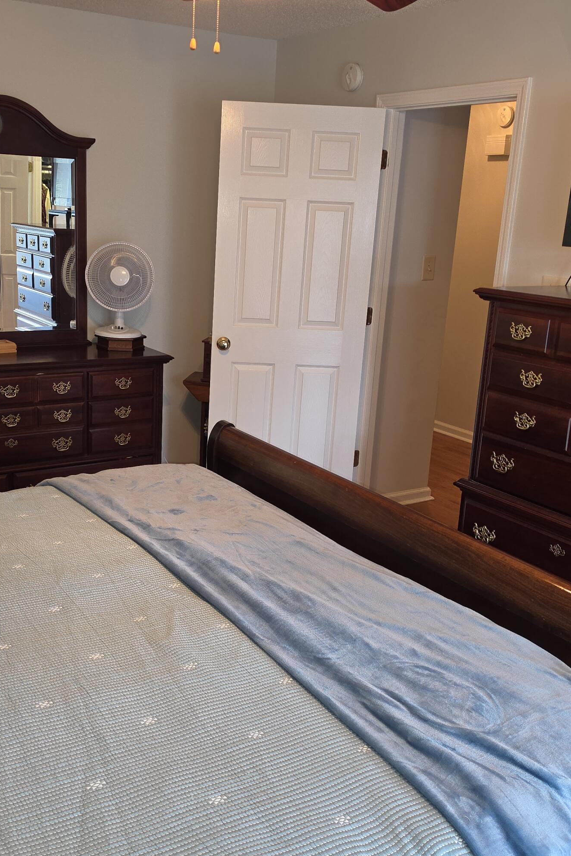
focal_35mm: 36
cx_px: 219
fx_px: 856
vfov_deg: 53.1
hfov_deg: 36.7
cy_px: 421
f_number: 1.4
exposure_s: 1/40
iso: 64
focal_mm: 6.5
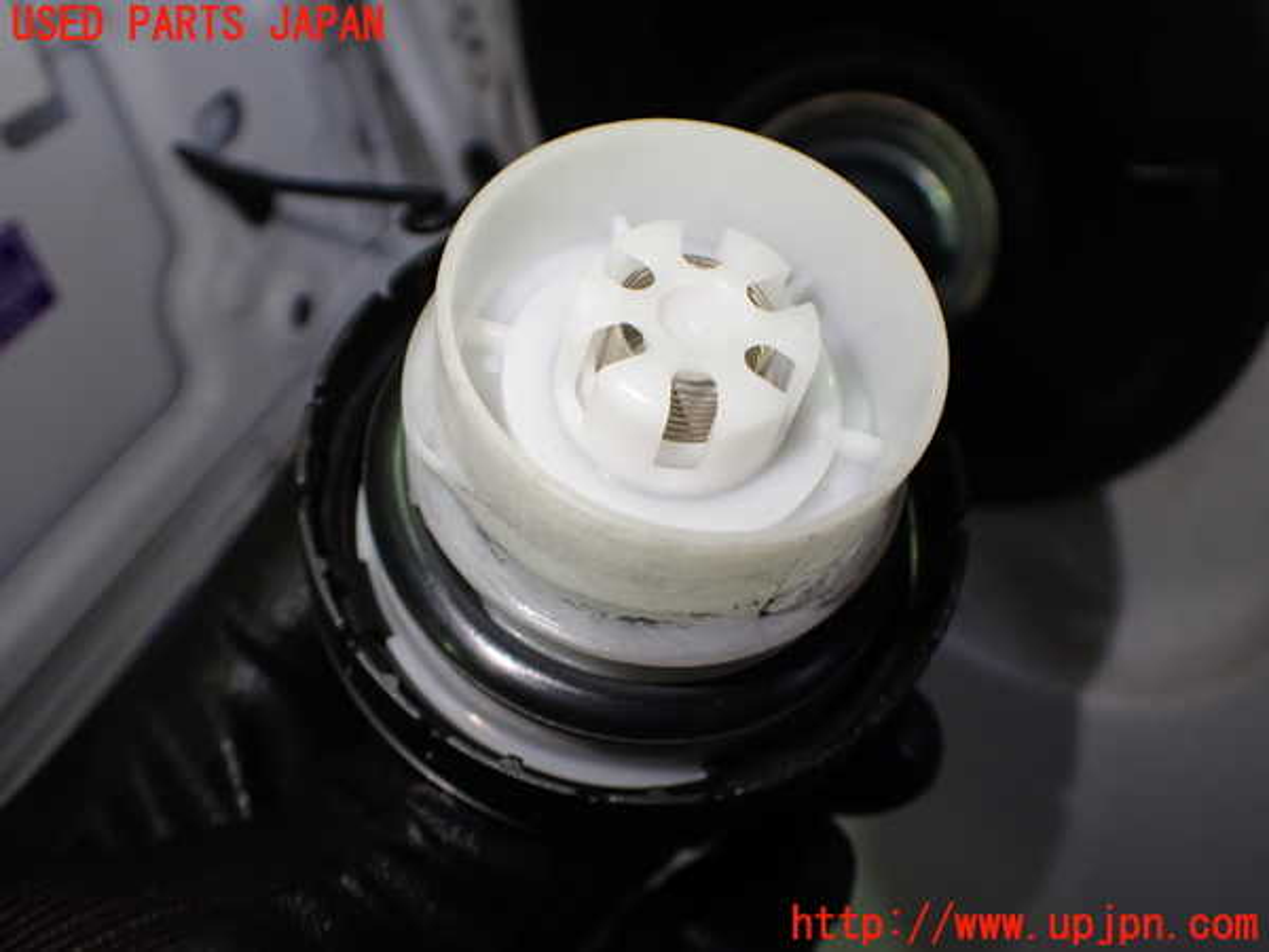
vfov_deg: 46.8
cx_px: 634
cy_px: 476
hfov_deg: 60.0
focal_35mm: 30
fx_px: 1100
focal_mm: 5.4
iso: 250
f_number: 2.3
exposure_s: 1/125
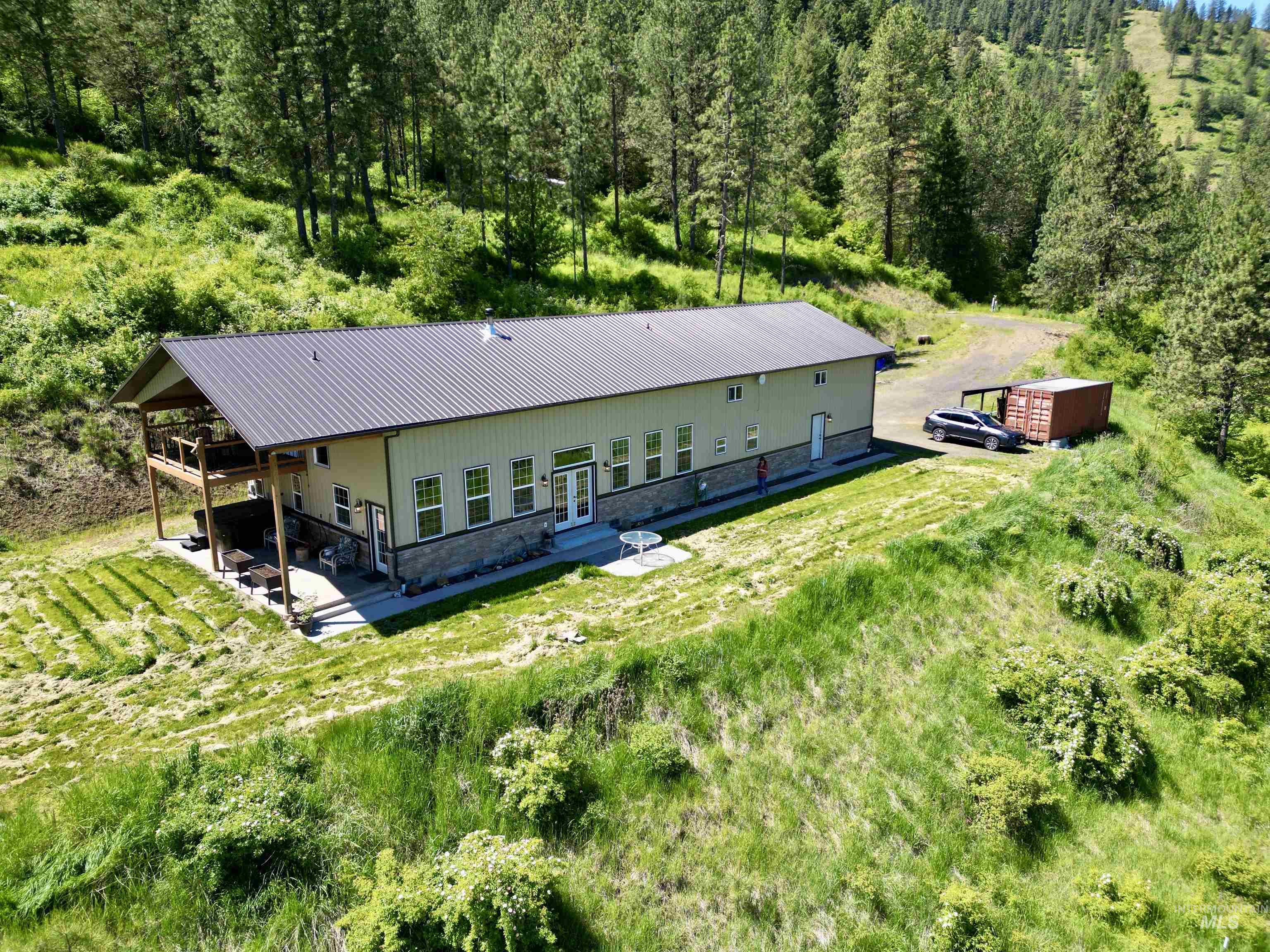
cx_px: 635
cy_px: 476
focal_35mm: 24
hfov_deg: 71.6
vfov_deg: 56.8
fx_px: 881
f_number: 1.7
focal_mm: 6.72
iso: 110
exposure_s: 1/1250
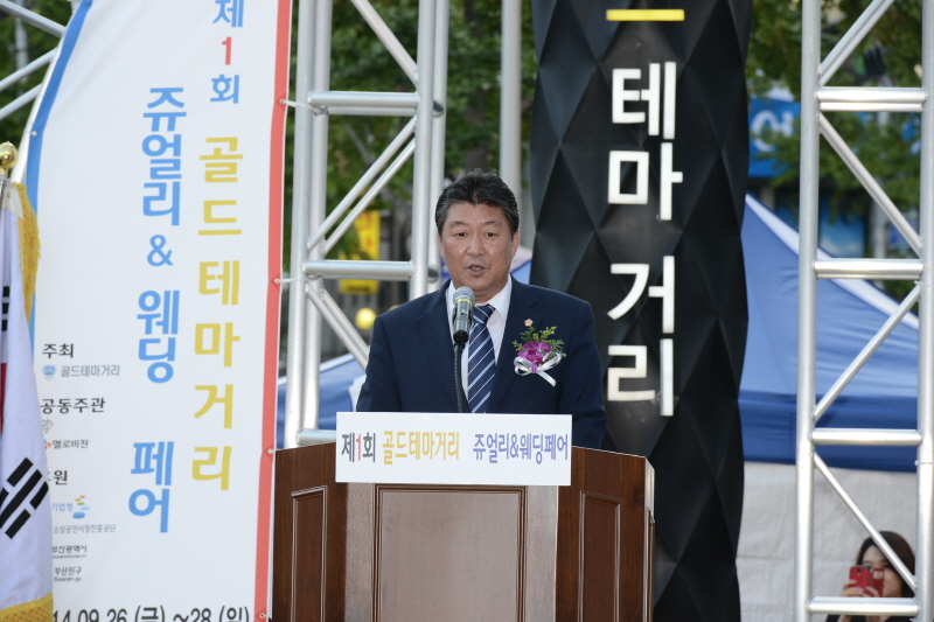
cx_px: 467
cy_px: 311
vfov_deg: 6.9
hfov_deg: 10.3
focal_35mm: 200
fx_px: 5187
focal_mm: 200
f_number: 10
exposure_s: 1/100
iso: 800
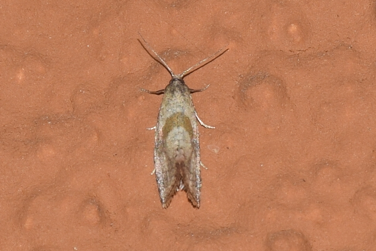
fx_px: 2193
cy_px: 126
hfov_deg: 9.8
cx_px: 188
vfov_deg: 6.5
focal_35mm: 210
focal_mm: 140
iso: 100
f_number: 13
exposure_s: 1/160
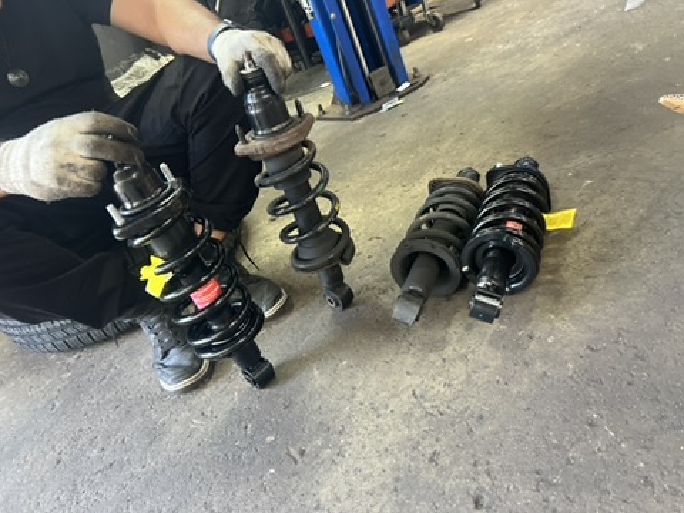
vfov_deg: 53.1
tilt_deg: -27.5
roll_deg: +23.4
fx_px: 514
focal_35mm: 26
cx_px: 342
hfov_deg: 67.3
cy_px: 256
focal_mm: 5.7
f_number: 1.5
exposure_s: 1/60
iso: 400
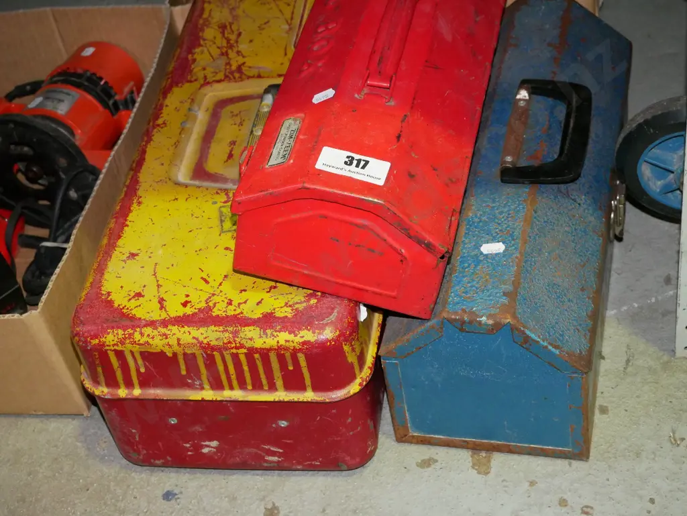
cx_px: 344
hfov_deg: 34.3
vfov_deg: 26.1
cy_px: 258
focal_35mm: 56
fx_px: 1112
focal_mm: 28
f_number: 5.6
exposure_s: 1/125
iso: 3200
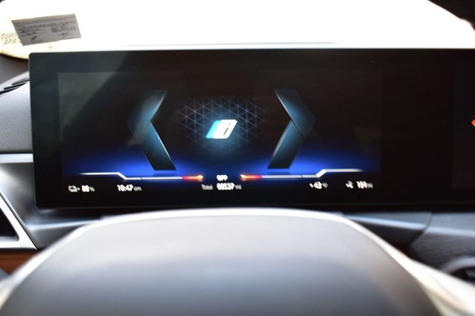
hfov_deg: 59.5
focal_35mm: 32
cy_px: 158
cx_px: 238
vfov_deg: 41.7
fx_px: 415
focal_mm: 21
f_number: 6.3
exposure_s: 1/15
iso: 450
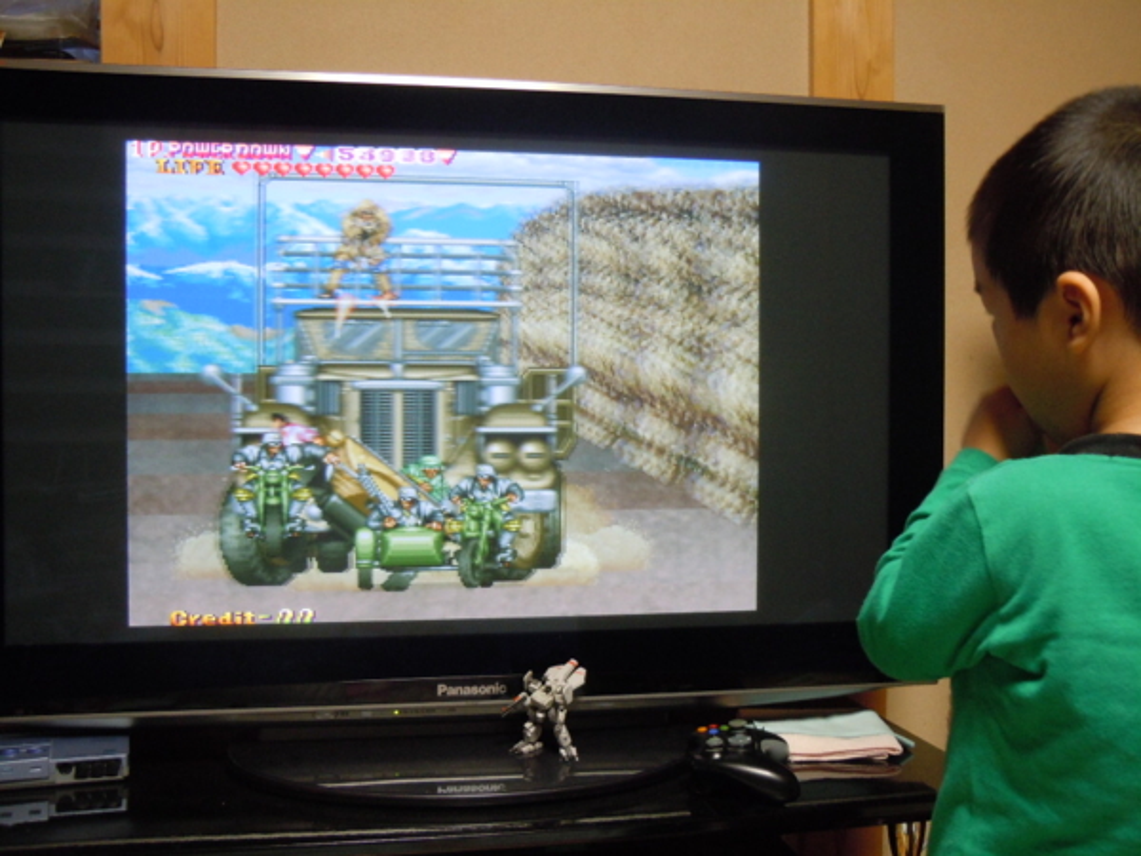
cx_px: 570
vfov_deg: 36.8
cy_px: 428
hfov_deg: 47.9
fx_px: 1286
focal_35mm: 39
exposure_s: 1/13
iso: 400
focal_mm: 7.1
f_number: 3.7
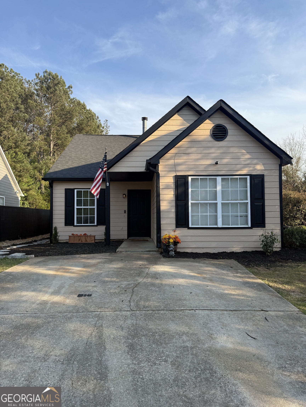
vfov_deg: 71.6
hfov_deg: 56.8
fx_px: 283
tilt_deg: +2.6
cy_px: 204
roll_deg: -0.3
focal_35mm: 24
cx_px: 153
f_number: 1.78
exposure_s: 1/2445
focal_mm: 6.76
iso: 80
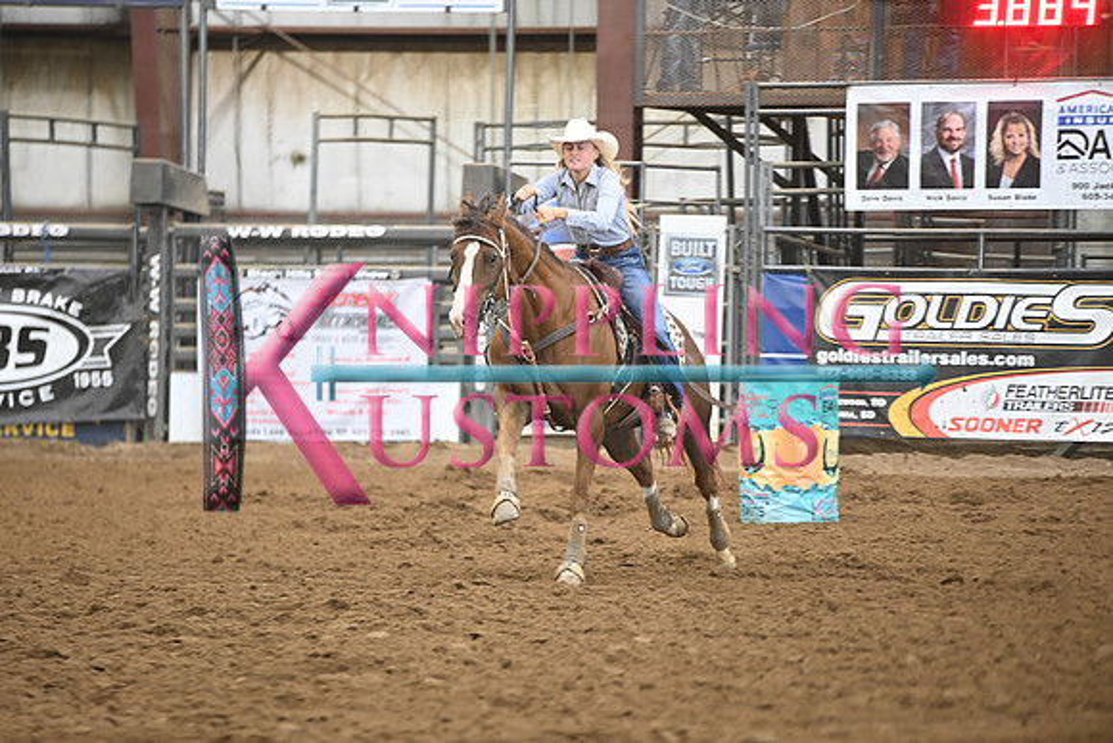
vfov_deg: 6.9
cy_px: 372
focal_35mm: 200
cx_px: 556
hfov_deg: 10.3
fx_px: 6184
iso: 3200
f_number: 2.8
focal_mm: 200
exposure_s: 1/250
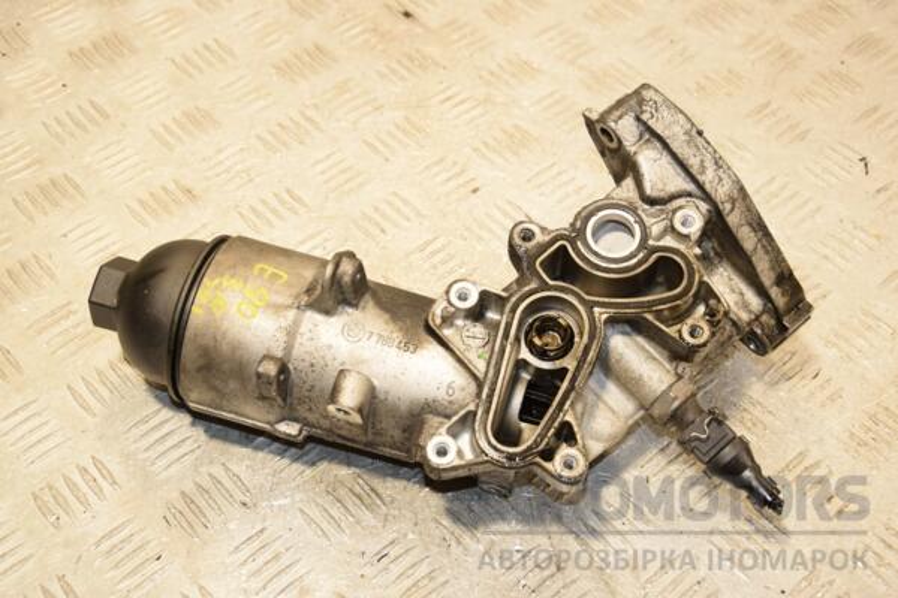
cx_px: 449
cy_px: 299
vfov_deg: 25.8
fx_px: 1309
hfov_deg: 37.9
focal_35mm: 52
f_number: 6.3
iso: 800
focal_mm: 35
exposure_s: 1/200
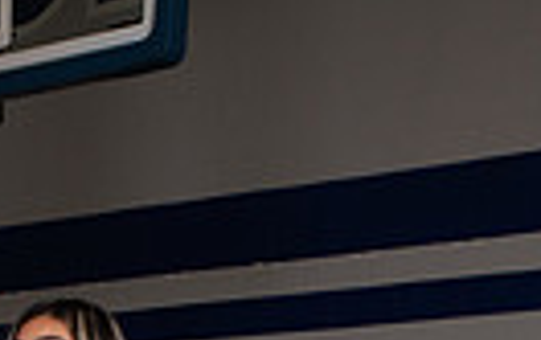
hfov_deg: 17.4
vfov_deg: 9.6
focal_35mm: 118
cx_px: 57
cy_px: 885
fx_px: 1743
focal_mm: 34
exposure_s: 1/320
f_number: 7.1
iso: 500
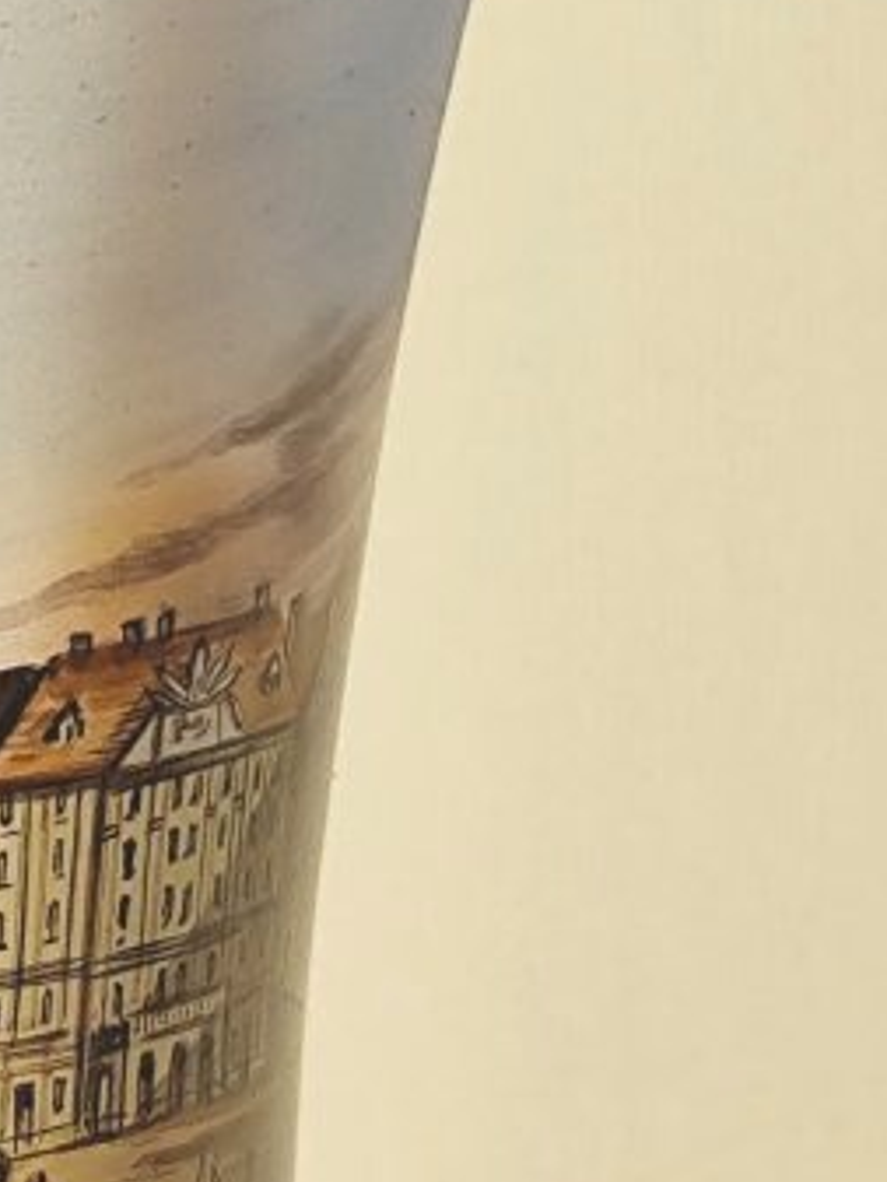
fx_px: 11302
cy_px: 986
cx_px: -340
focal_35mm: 331
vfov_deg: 6.0
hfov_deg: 4.5
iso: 50
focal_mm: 6.14
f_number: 1.65
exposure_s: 1/218
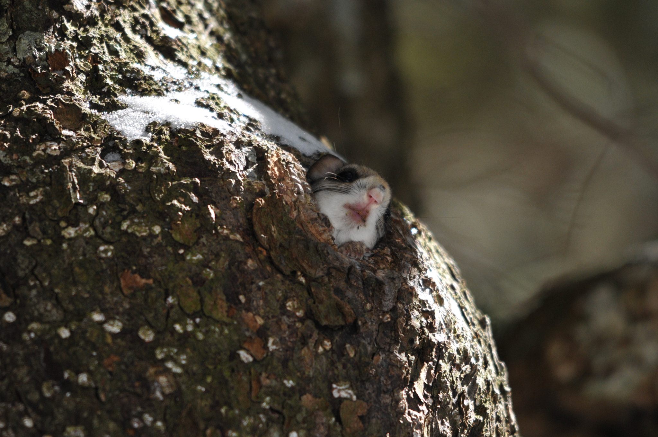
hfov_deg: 2.8
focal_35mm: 750
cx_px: 329
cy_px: 218
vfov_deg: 1.8
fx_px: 13691
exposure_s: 1/400
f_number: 6.3
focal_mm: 500
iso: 500
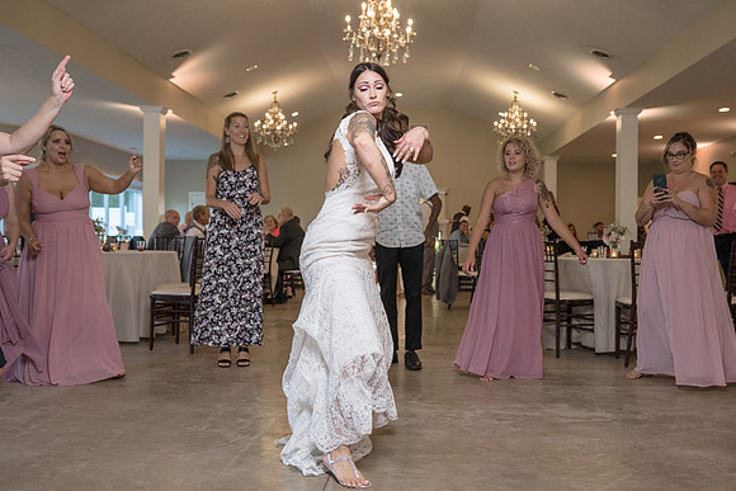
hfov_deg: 55.1
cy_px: 248
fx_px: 705
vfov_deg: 38.4
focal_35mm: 34
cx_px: 387
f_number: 4
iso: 2000
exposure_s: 1/250
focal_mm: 32
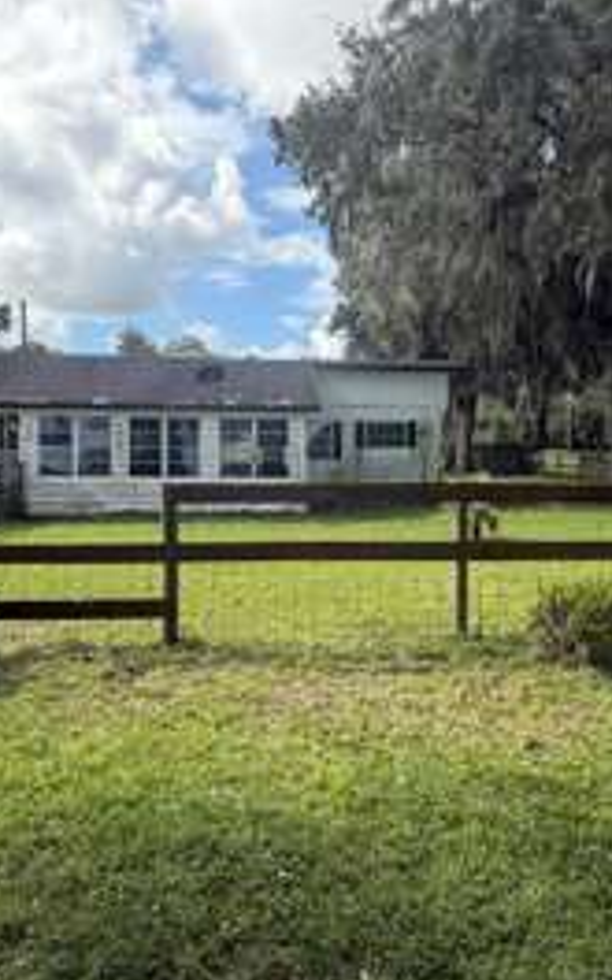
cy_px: 479
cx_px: 330
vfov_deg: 68.4
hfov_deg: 46.0
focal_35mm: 27
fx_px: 721
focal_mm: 2.22
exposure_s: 1/770
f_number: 2.2
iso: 40
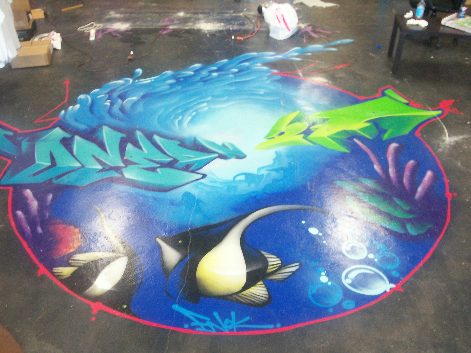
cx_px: 238
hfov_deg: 50.1
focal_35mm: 37
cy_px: 176
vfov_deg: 38.7
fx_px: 503
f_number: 4.5
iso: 140
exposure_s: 1/7.68
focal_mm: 5.9
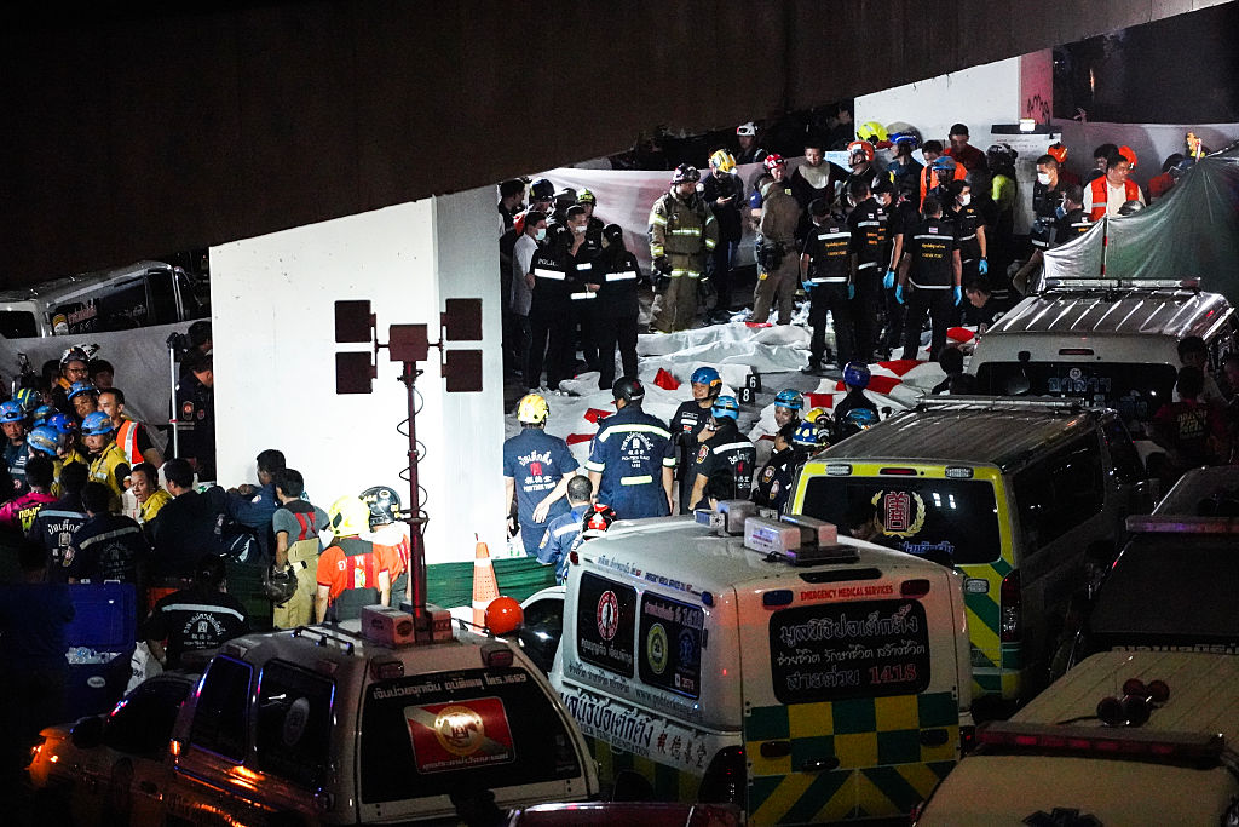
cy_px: 414
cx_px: 620
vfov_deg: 6.9
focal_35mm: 200
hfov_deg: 10.3
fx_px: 6884
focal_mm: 200
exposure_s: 1/4000
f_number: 4
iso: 32000
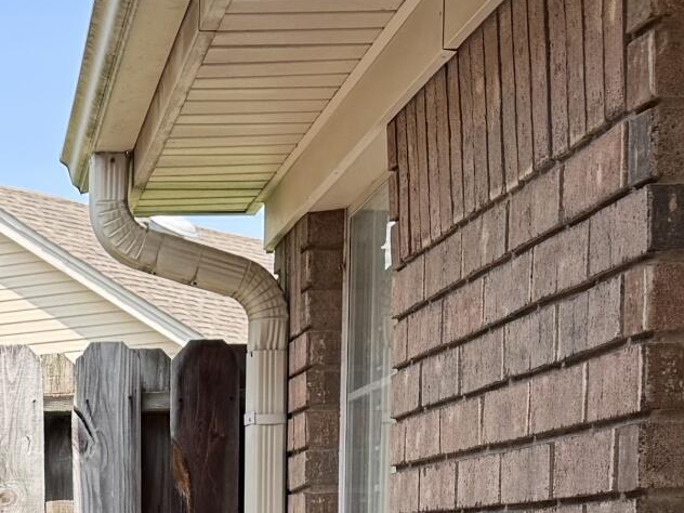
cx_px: -22
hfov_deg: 16.8
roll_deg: +1.0
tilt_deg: -8.3
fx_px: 2253
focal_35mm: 114
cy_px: 831
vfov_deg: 12.2
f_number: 1.78
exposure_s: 1/832
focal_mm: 6.76
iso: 80
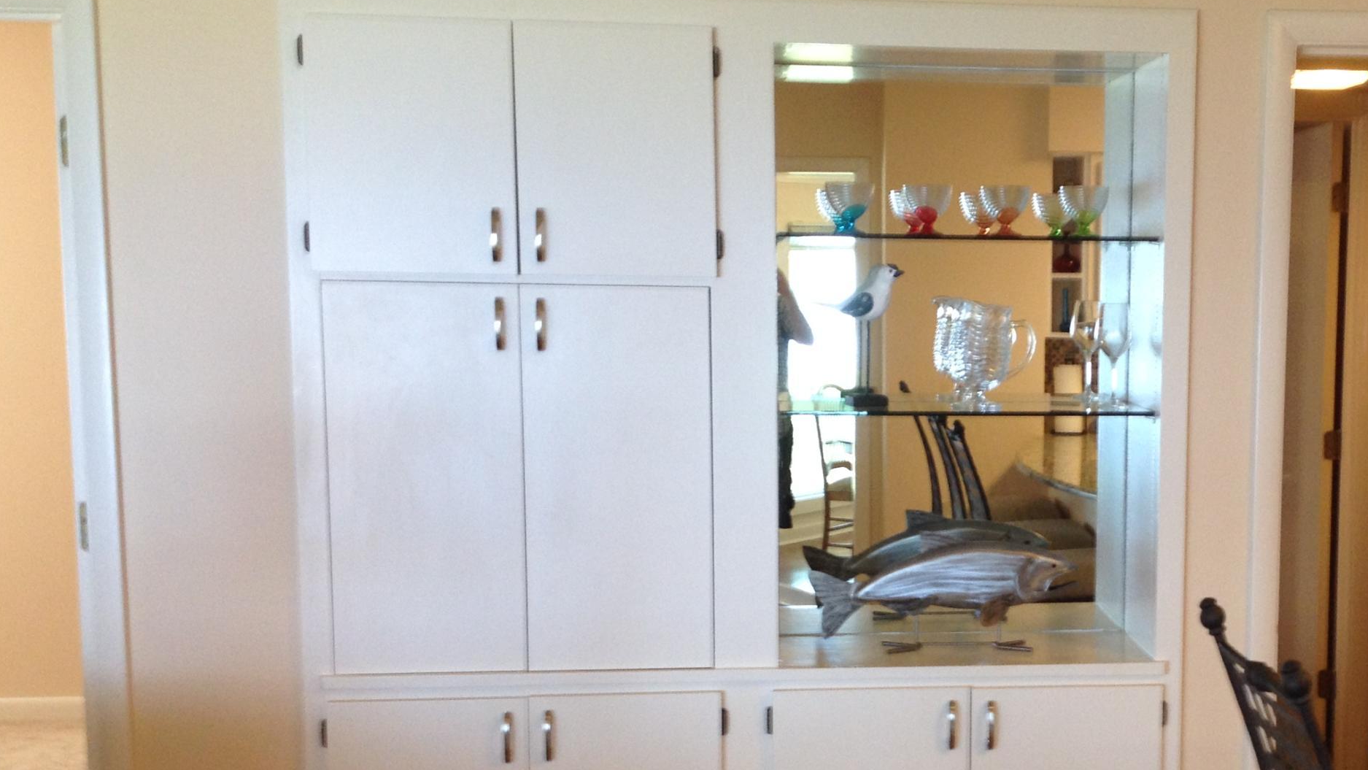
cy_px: 542
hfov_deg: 33.7
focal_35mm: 61
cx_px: 1006
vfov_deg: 19.6
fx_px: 2213
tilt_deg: -8.8
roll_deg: -0.5
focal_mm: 4.28
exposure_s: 1/20
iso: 80
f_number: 2.4
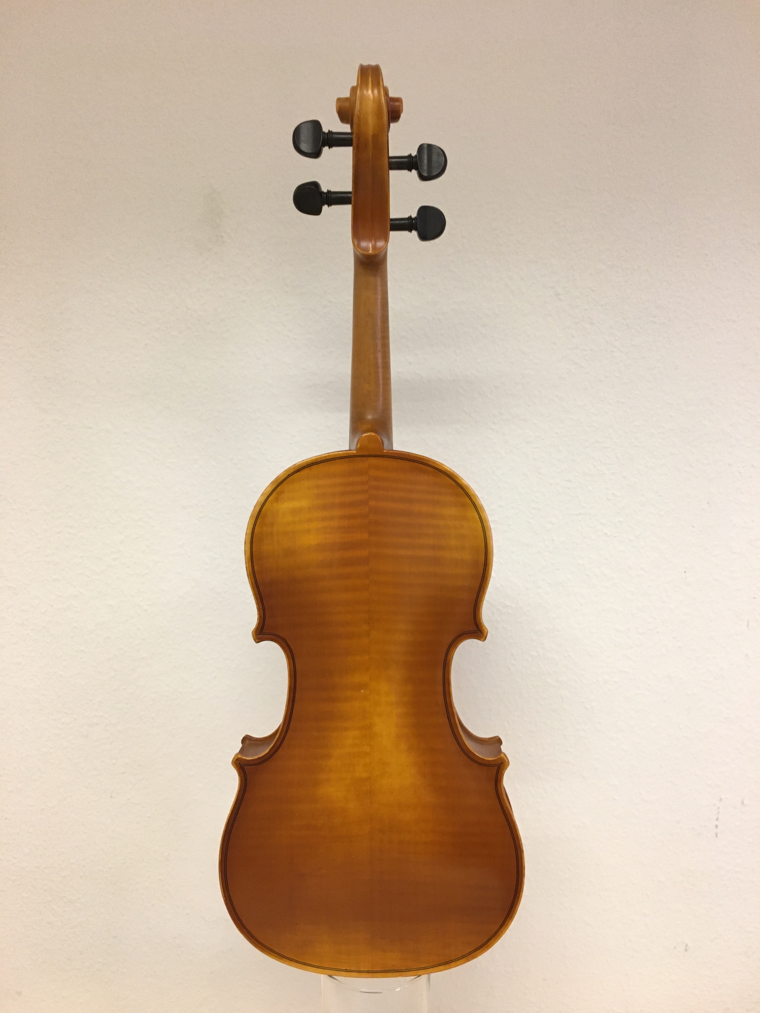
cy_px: 506
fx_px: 849
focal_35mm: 29
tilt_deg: -4.6
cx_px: 380
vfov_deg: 61.7
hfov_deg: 48.2
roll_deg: +0.8
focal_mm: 4.15
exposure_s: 1/33
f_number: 2.2
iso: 200
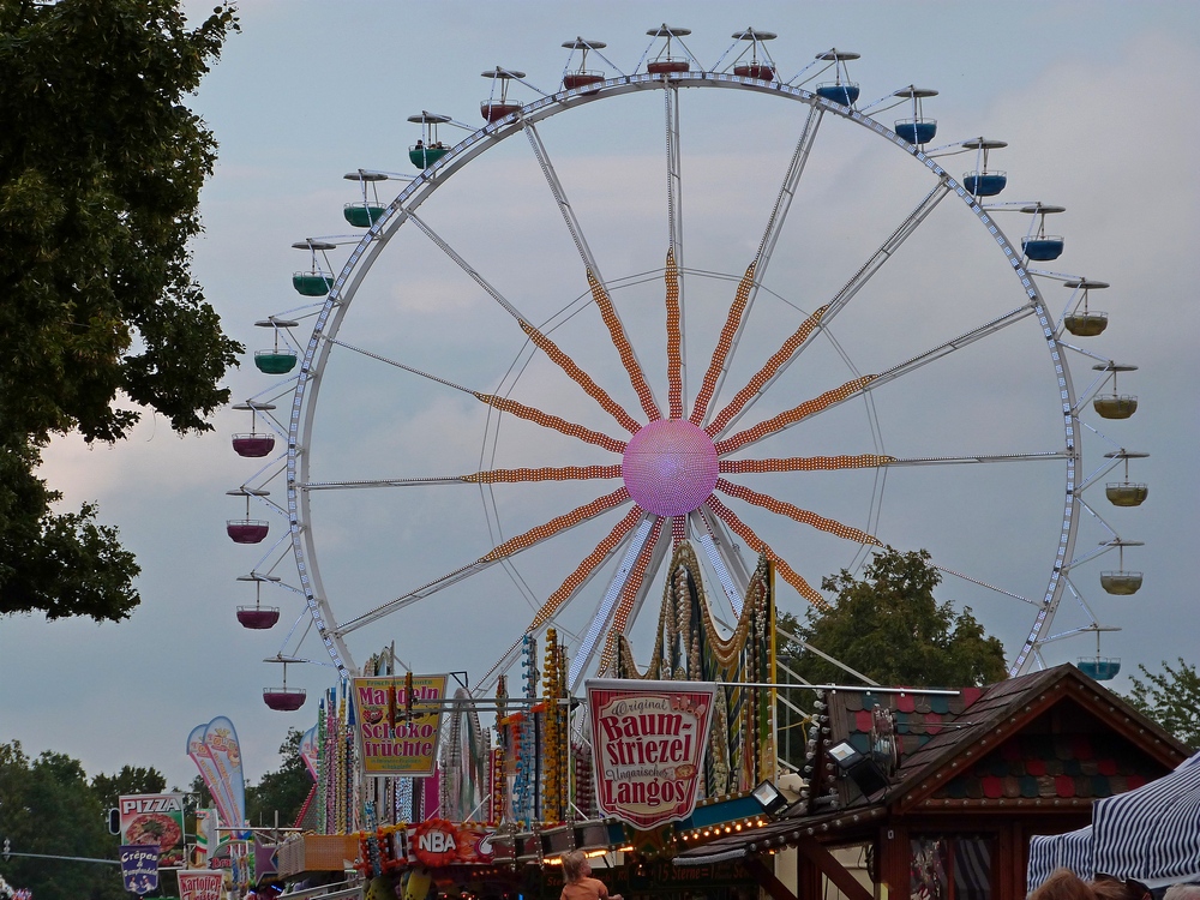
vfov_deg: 8.2
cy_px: 450
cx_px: 600
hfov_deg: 10.9
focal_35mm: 181
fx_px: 6275
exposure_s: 1/400
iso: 100
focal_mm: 32.5
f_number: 5.6
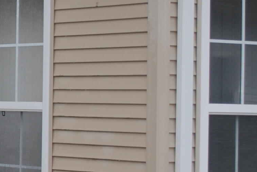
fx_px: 1372
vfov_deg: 7.2
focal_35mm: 192
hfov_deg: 10.1
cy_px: 53
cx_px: -195
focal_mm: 32
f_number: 4.8
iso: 160
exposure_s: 1/125
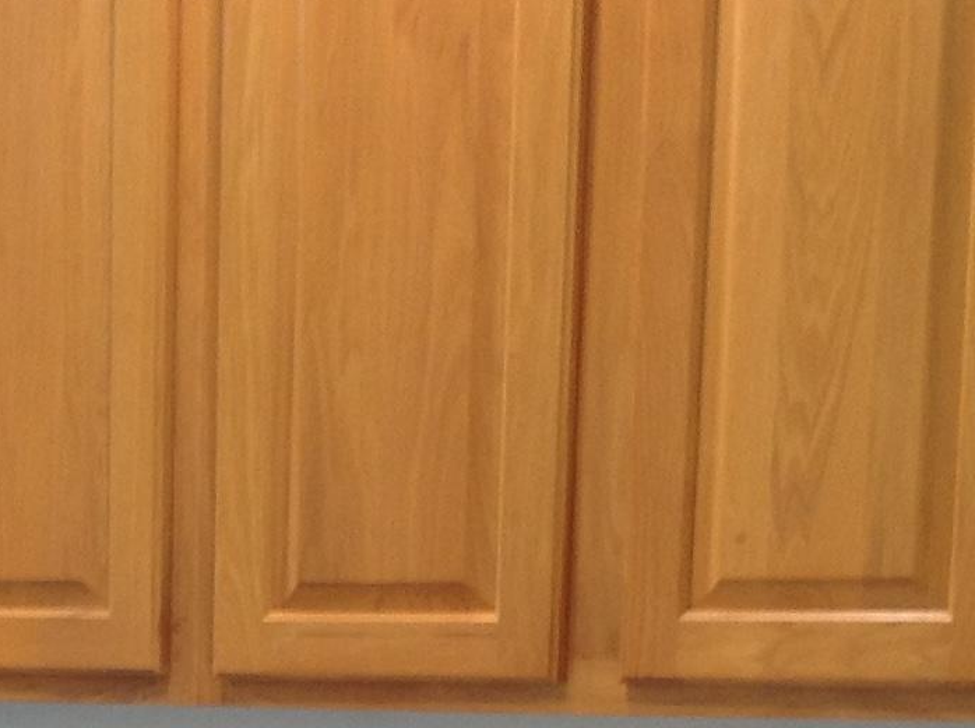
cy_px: 1186
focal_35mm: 130
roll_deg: -2.1
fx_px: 3655
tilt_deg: -11.0
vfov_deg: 10.8
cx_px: -31
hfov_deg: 14.9
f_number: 2.4
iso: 50
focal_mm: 4.28
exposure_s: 1/20
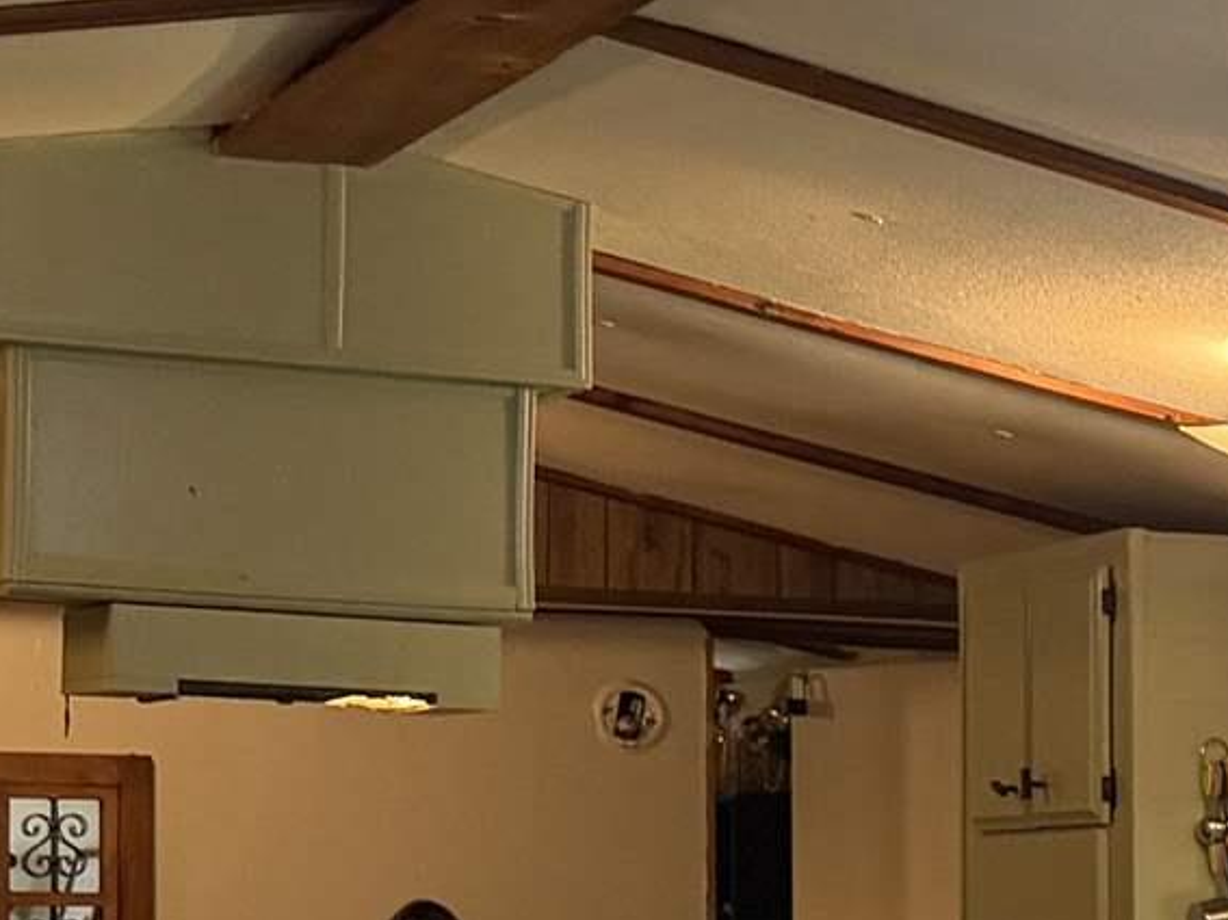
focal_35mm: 130
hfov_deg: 13.4
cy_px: 968
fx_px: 4611
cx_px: 2300
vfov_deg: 11.3
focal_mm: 6.76
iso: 200
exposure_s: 1/64
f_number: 1.78
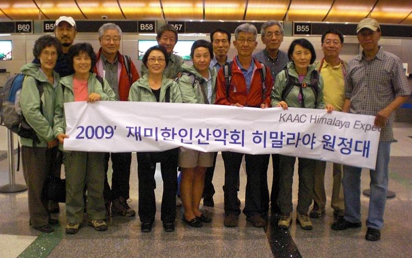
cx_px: 204
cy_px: 124
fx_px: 461
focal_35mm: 41
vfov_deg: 31.3
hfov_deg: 48.2
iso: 800
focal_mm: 6.3
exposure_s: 1/20
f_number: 3.1
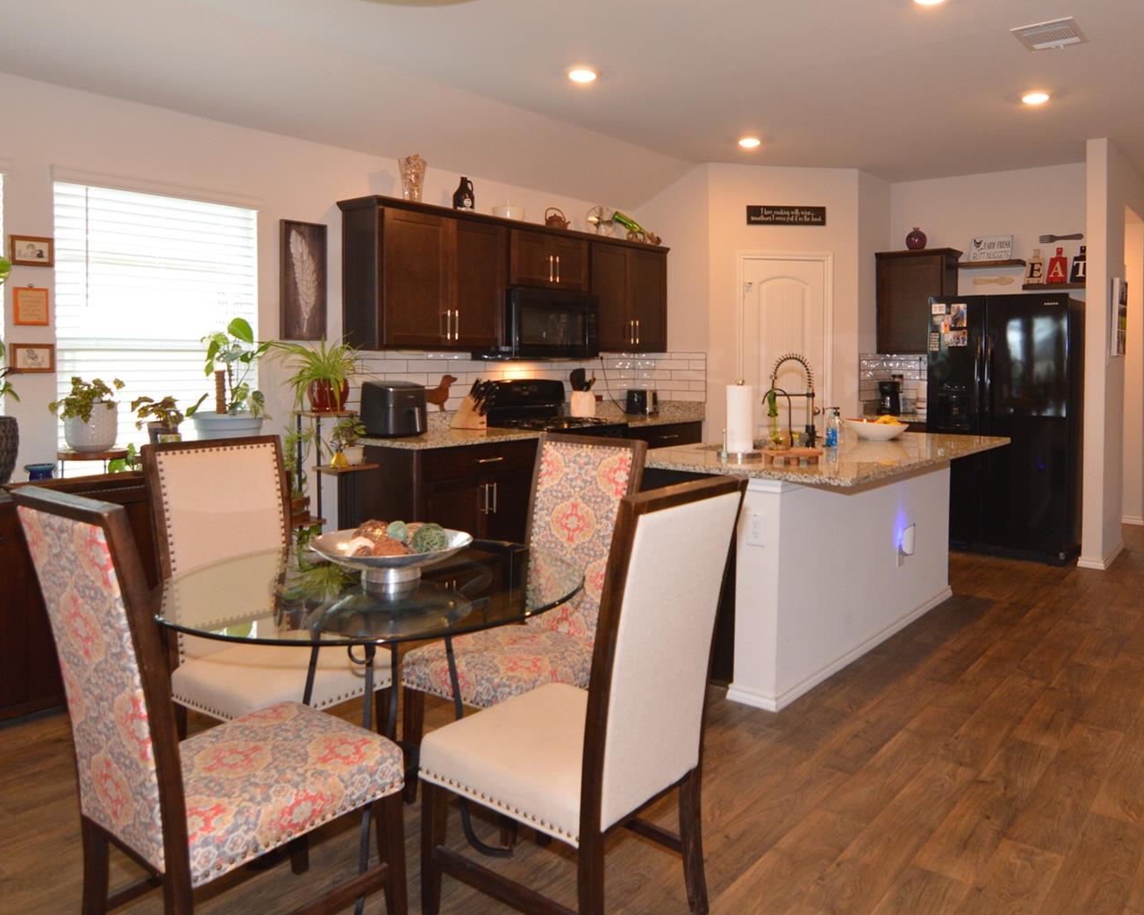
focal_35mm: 25
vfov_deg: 57.1
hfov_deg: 68.2
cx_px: 667
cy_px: 393
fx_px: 838
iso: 400
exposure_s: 1/60
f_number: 3.2
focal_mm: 11
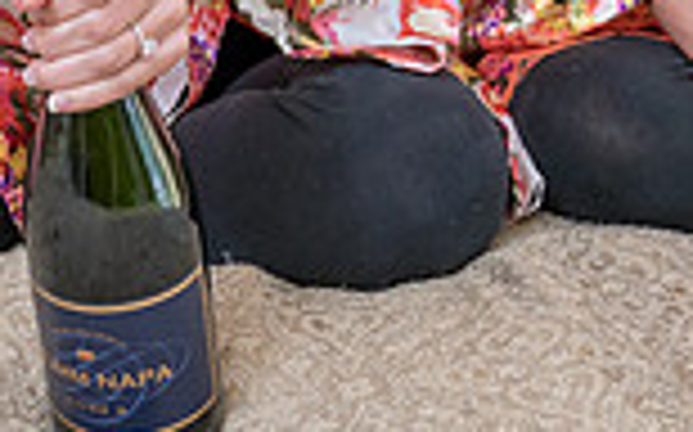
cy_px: -390
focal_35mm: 96
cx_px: 131
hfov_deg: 21.4
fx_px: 1812
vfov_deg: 12.3
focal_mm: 24
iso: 800
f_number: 6.3
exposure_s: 1/200
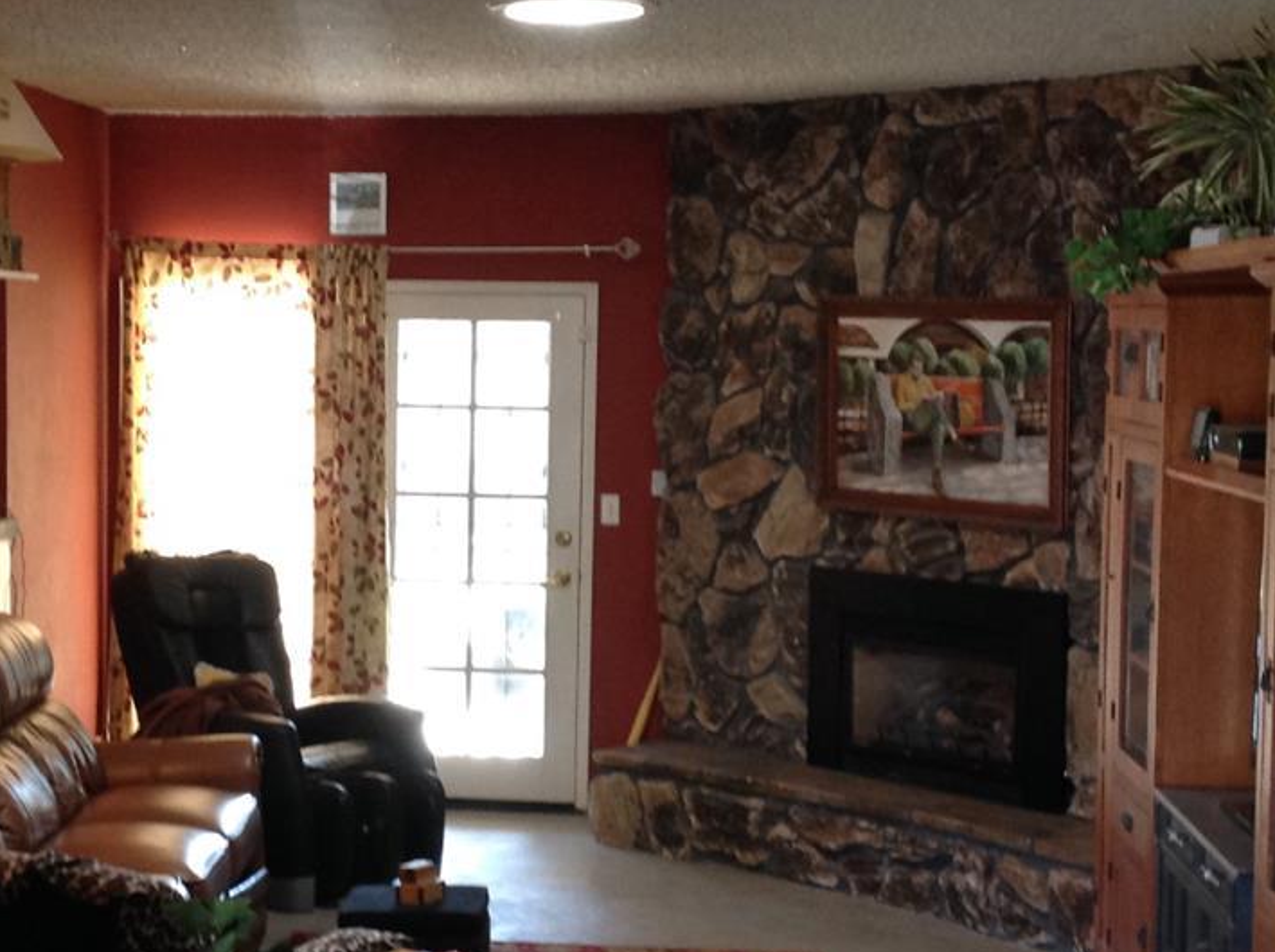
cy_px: 489
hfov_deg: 26.1
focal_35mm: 74
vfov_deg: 19.9
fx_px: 2722
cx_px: 381
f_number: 2.4
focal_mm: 4.28
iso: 125
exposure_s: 1/15
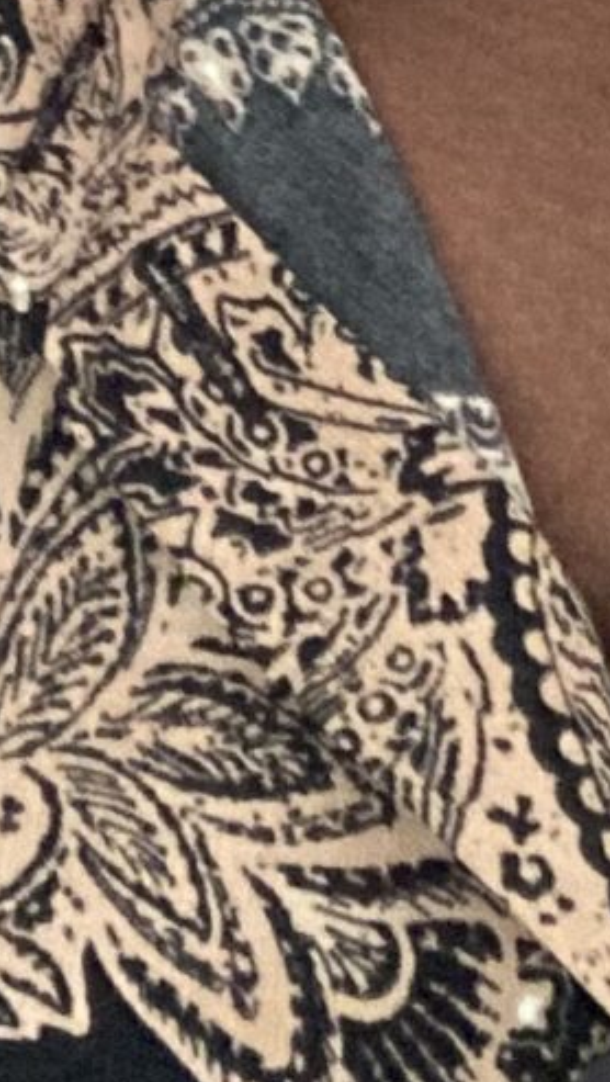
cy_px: -698
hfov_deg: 6.7
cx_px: 556
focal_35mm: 181
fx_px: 5195
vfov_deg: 11.3
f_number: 2.2
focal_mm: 2.87
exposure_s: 1/20
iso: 640
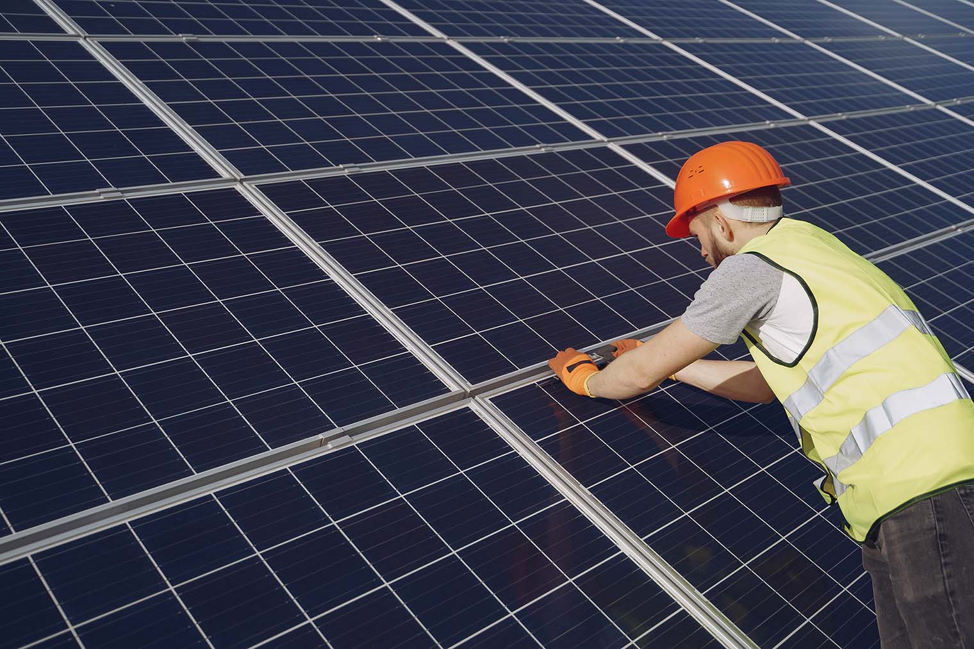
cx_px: 487
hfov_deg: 53.1
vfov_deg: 36.9
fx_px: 974
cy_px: 324
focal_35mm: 36
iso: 500
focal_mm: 36
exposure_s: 1/8000
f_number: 3.2
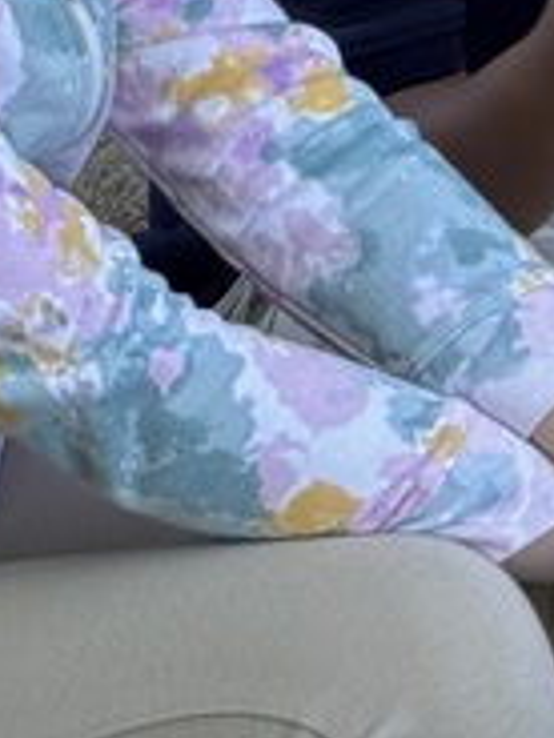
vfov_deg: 6.9
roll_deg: -1.4
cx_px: 851
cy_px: -1215
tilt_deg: -5.8
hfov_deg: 5.5
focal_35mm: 267
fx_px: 5697
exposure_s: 1/189
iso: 50
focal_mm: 6.76
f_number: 1.78
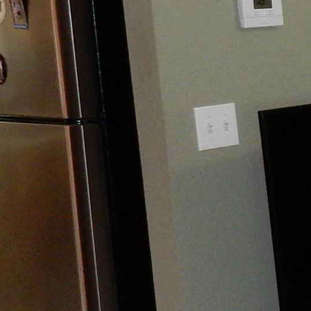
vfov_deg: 13.7
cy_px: 184
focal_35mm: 127
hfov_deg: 10.7
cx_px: 845
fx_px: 1291
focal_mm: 4.5
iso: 280
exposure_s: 1/30
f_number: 3.7
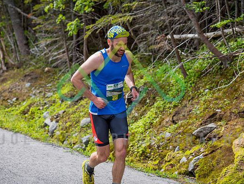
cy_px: 69
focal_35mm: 96
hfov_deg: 20.4
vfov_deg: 15.4
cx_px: 86
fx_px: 677
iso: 400
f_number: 4
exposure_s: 1/2000
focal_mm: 70
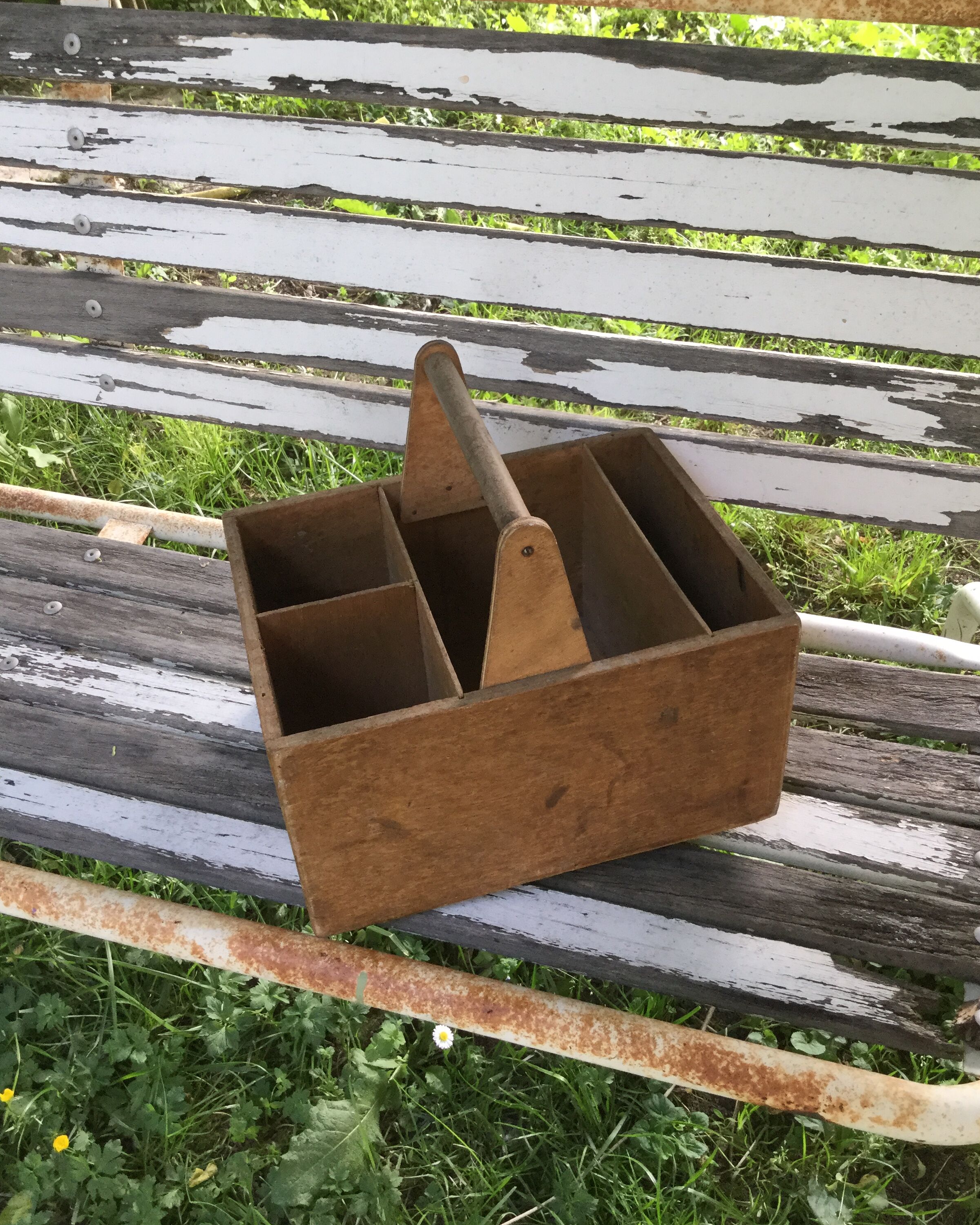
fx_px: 1197
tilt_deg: -45.7
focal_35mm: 33
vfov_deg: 54.2
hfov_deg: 44.5
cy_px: 587
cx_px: 494
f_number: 2.4
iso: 40
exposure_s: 1/33
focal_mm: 3.3
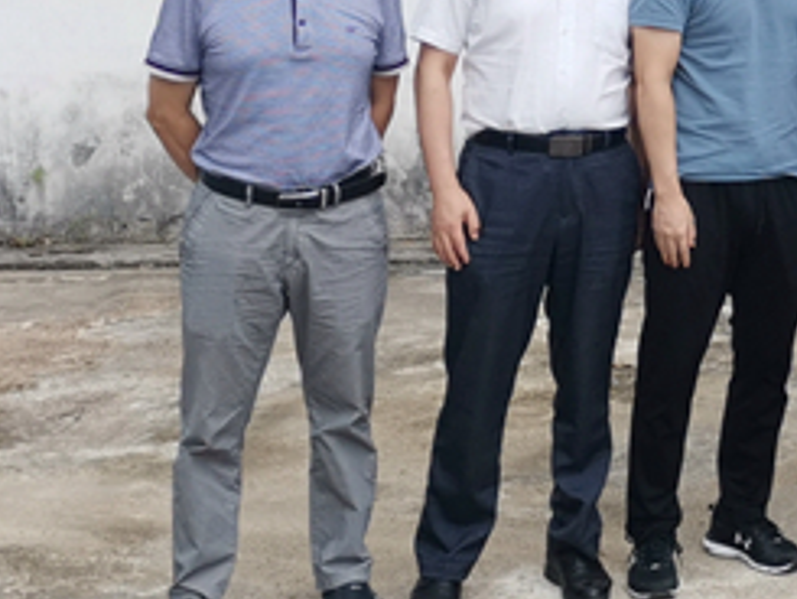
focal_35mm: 85
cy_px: -59
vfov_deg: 16.8
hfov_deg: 20.8
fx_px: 1958
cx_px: 1057
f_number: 1.8
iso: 50
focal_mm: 4.75
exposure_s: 1/716
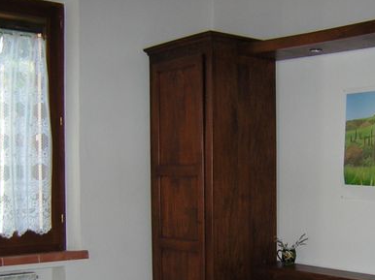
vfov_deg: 25.7
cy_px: 212
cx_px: 250
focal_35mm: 56
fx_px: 606
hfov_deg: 34.1
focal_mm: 4.7
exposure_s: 1/60.1
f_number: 2.6
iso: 58
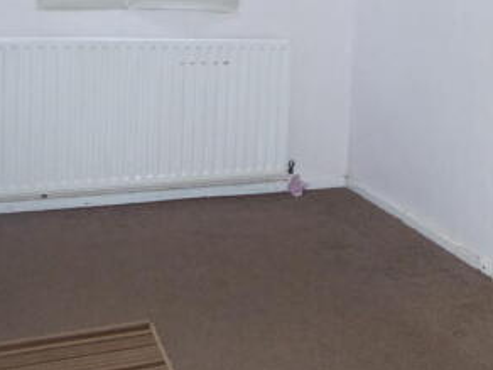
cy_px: 30
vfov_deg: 27.9
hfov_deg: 37.5
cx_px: 350
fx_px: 712
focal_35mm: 50
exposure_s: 1/50
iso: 400
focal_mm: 4.5
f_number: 2.8
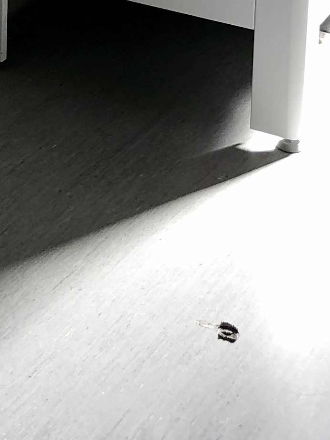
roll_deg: -1.2
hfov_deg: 11.7
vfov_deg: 14.2
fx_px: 1550
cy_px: -365
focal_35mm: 122
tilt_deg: -7.0
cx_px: -155
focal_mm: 4
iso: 32
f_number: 1.8
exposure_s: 1/100
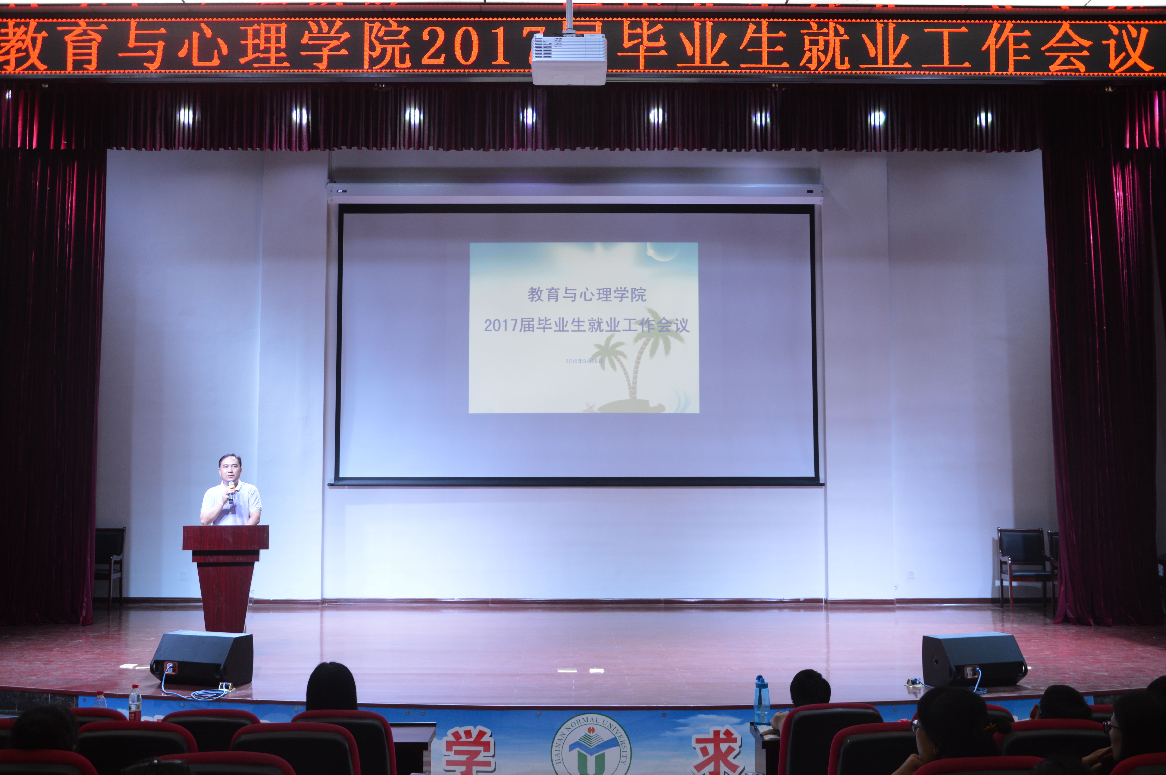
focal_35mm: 33
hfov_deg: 57.3
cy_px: 388
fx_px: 1068
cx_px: 583
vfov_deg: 39.9
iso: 400
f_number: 3.8
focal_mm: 22
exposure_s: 1/50
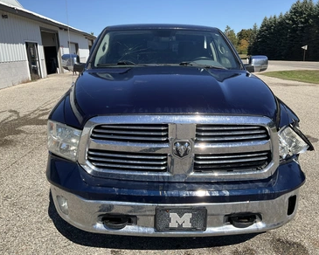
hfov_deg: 57.2
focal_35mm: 31
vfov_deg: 47.1
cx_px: 155
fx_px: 293
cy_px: 128
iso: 25
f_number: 1.8
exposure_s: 1/1534
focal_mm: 3
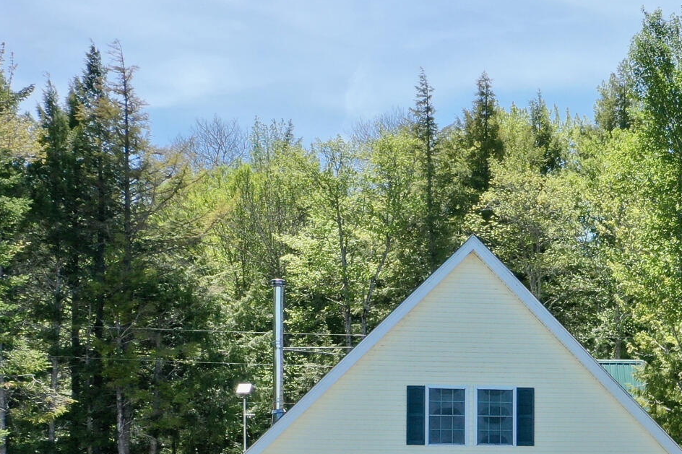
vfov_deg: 15.1
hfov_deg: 21.8
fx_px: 1686
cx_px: 723
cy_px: 459
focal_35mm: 89
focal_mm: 10.26
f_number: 5.6
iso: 100
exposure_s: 1/400
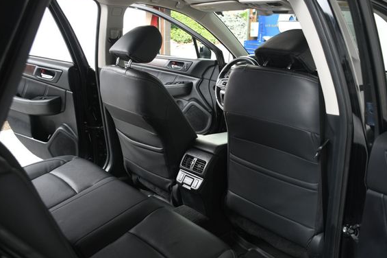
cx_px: 213
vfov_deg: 38.8
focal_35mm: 34
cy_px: 130
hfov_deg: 55.7
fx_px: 365
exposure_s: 1/160
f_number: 3.5
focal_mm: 20
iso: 100
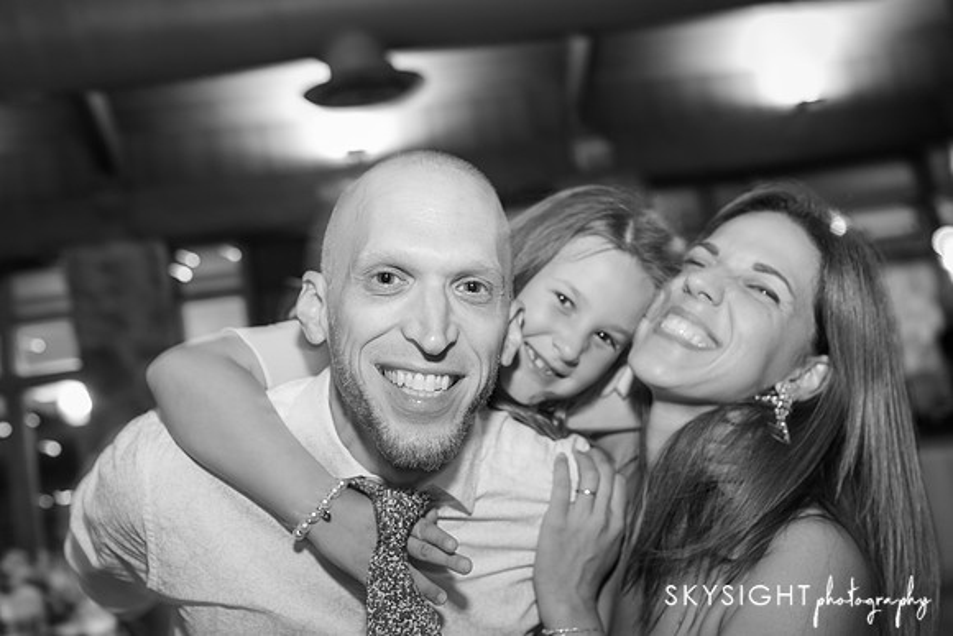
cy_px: 318
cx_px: 476
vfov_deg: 35.5
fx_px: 994
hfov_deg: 51.2
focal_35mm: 38
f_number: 3.5
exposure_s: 1/13
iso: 640
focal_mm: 35
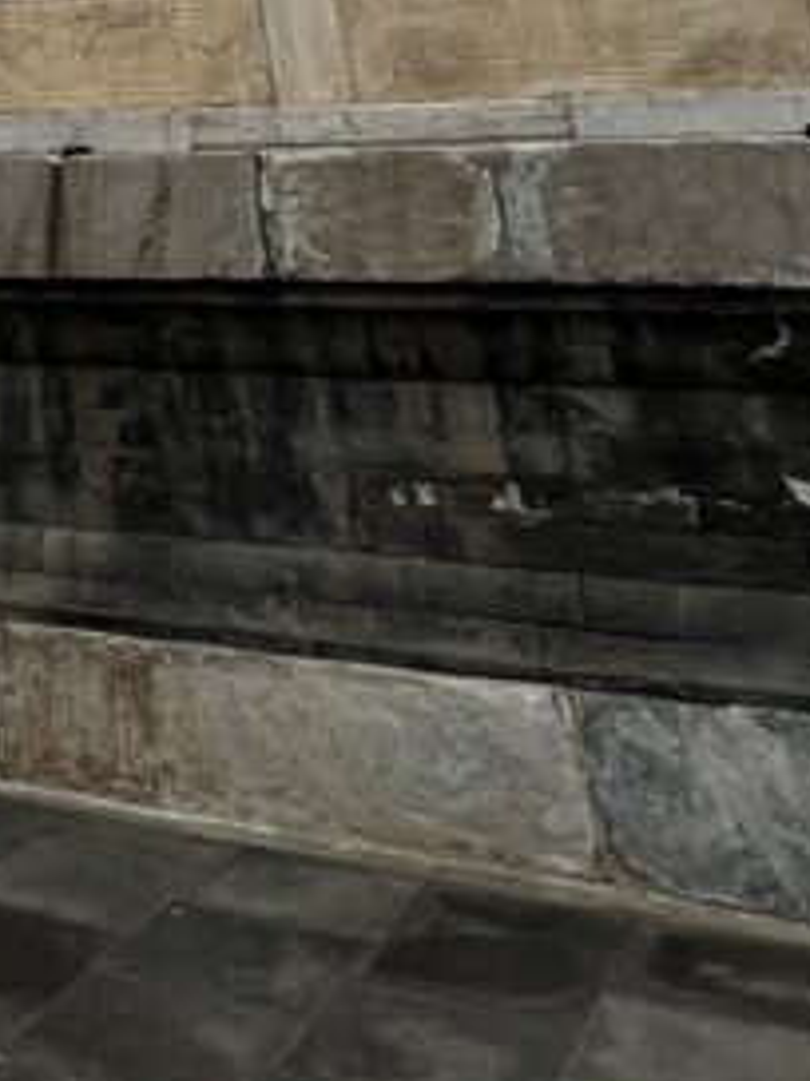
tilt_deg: +31.3
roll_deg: -1.1
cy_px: -767
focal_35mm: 49
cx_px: -242
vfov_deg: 23.8
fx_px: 1529
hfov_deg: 25.5
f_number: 1.8
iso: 32
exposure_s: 1/2660
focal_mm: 1.57
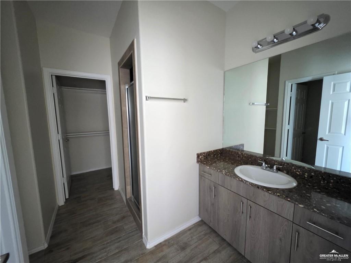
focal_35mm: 13
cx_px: 176
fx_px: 132
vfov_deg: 89.9
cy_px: 132
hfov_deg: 106.2
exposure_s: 1/24
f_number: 1.9
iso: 2500
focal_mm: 2.2
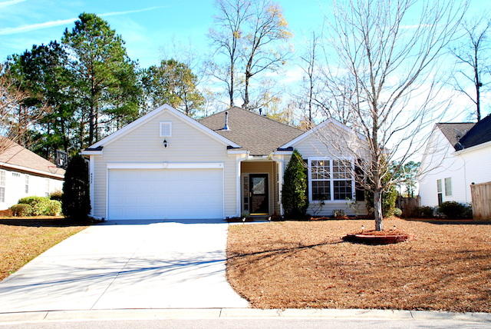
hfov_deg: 49.5
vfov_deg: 34.3
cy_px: 164
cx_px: 246
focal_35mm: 39
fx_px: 532
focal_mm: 26
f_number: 9
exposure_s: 1/320
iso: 400
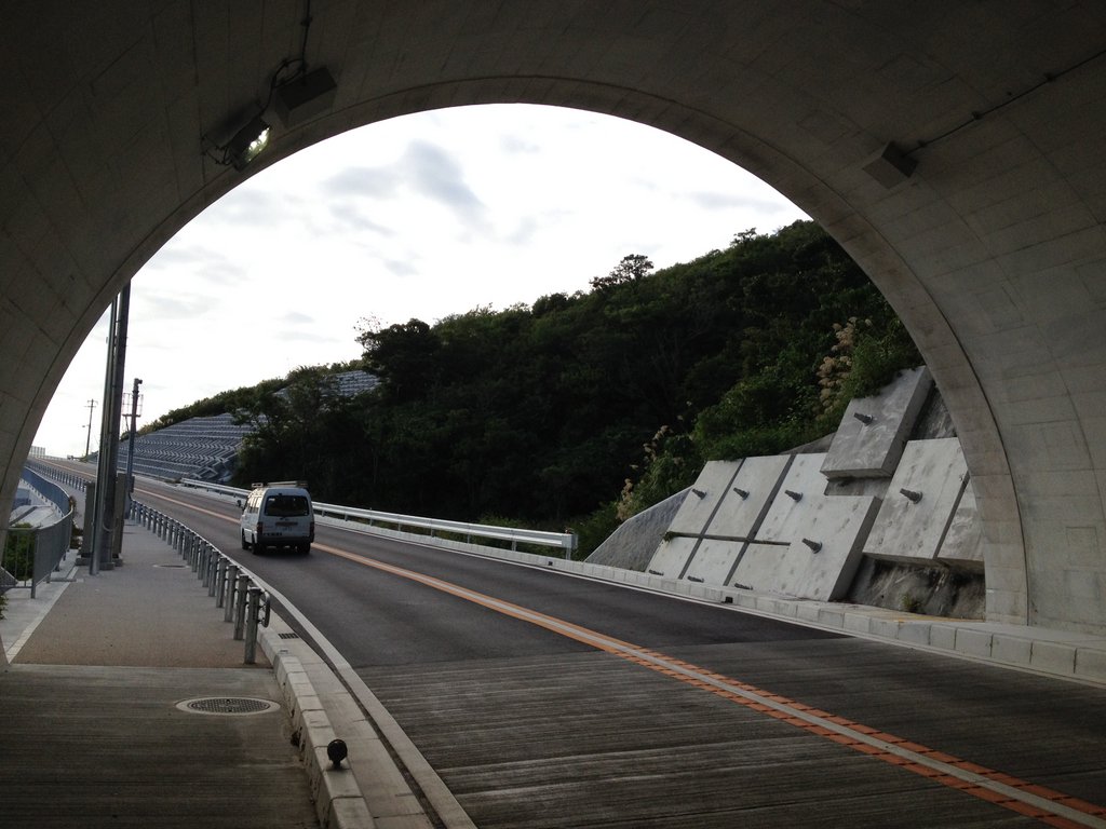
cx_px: 553
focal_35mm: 35
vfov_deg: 40.7
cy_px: 414
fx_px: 1118
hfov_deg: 52.6
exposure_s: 1/1453
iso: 50
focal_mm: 4.28
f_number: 2.4
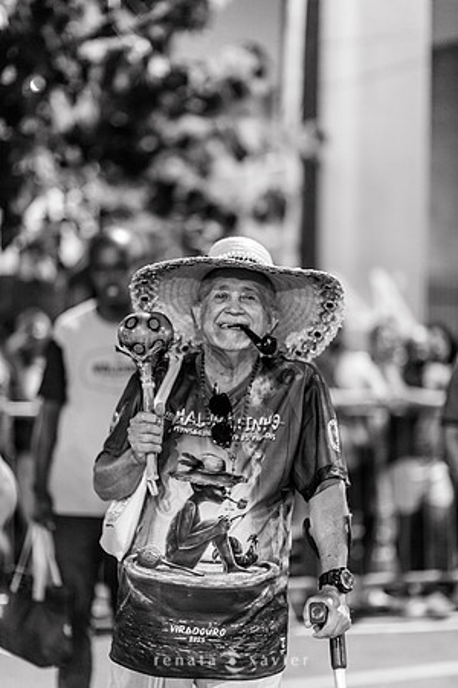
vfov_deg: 23.9
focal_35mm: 85
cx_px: 229
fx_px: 1622
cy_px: 344
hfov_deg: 16.1
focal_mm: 85
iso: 1600
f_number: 1.4
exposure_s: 1/160
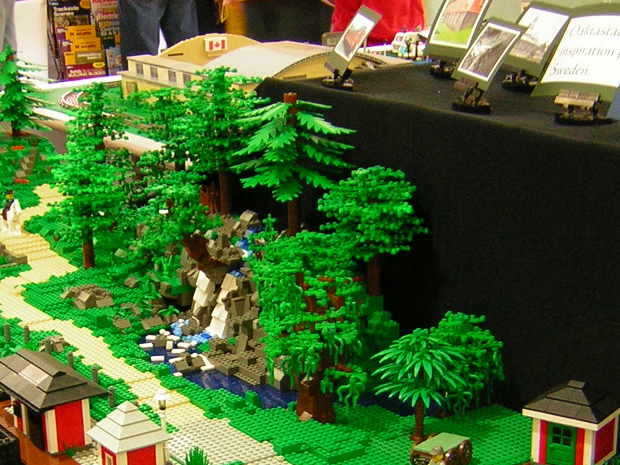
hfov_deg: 24.7
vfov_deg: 18.4
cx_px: 244
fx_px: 1415
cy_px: 388
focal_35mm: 79
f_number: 2.9
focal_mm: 6.1
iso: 102
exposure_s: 1/5.6
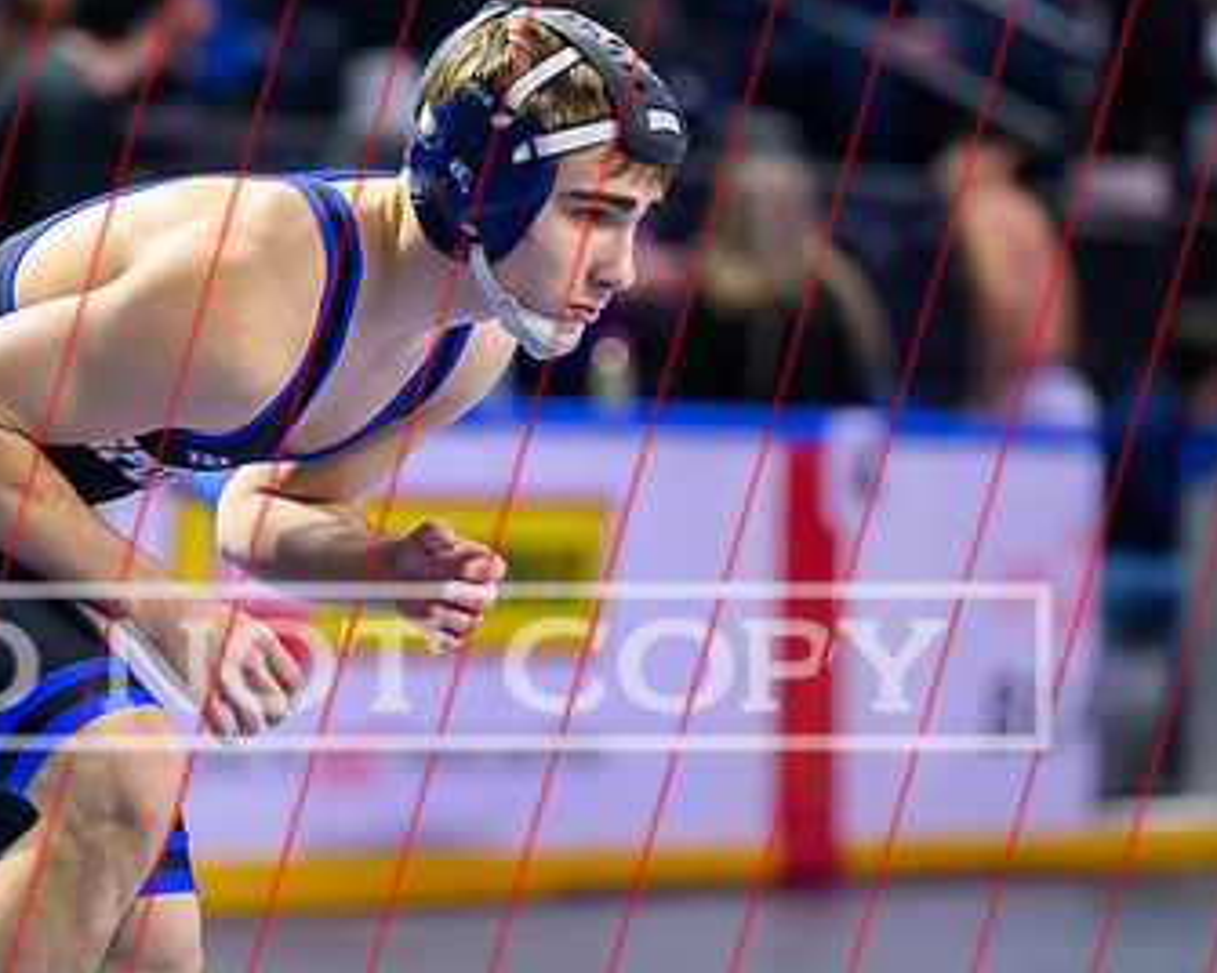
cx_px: 555
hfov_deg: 7.5
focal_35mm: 257
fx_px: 9257
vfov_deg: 6.0
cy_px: 594
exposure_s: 1/640
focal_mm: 135
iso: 6400
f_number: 2.8
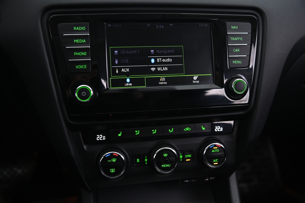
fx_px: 296
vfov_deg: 37.8
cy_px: 102
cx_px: 152
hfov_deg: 54.5
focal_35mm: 35
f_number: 4
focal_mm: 35
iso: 2000
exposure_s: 1/13
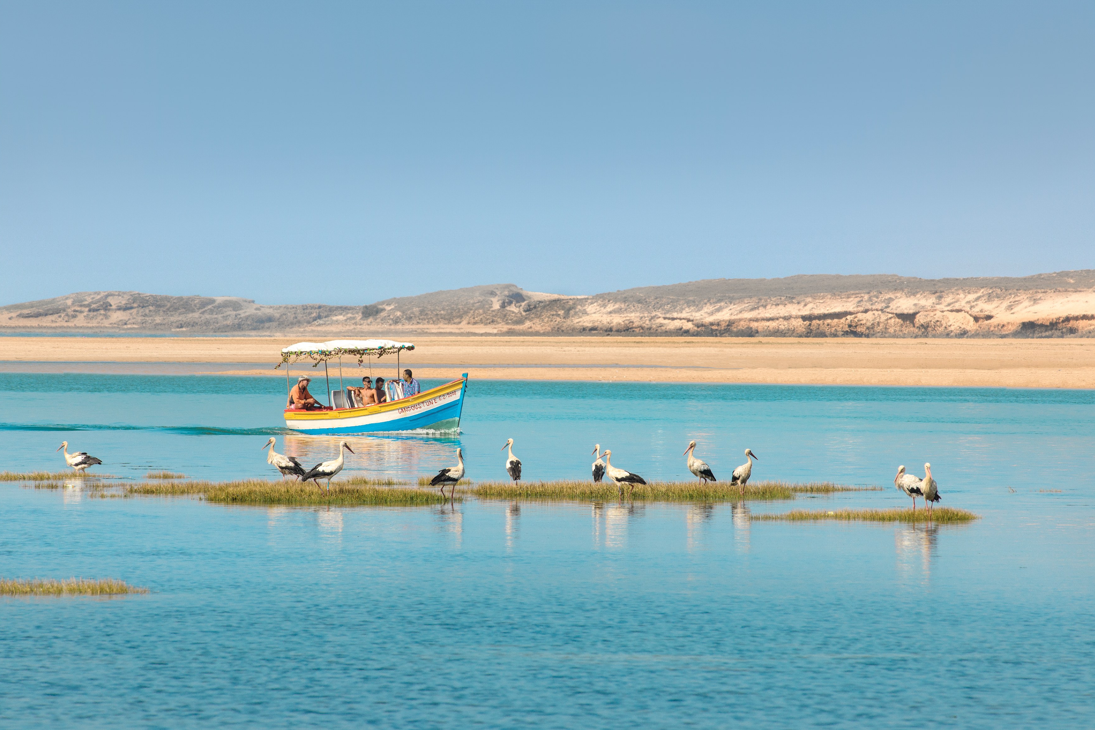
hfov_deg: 7.3
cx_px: 547
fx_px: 8547
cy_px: 365
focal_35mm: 281
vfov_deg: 4.9
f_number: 11
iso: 200
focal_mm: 280
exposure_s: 1/350
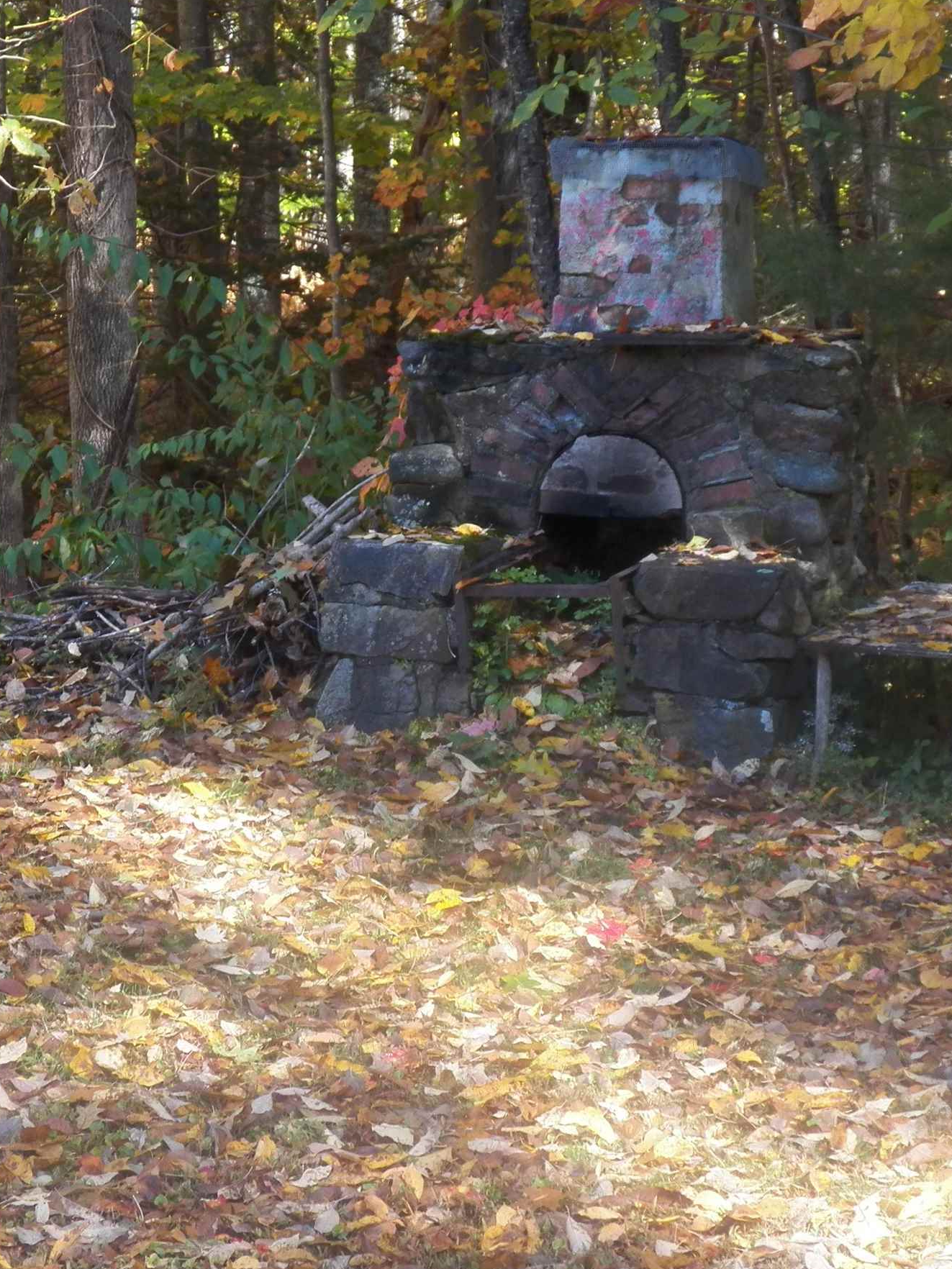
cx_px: 485
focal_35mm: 108
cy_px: 681
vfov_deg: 18.2
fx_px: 3960
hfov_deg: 13.7
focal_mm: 11.2
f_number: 3.6
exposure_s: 1/100
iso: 125
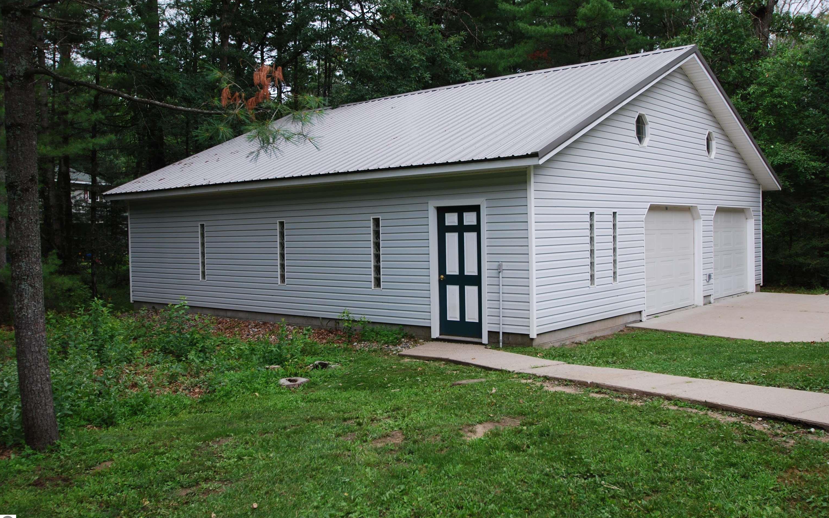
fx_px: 735
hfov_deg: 58.9
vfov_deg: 38.8
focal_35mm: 33
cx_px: 418
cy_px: 250
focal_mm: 21
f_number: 5.6
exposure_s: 1/125
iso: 110
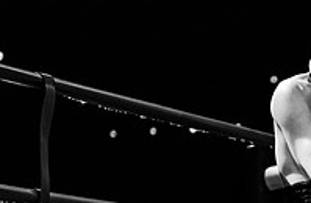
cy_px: 180
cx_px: 335
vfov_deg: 5.7
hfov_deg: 8.6
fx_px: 2052
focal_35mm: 239
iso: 2000
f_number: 2.8
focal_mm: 70
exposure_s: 1/1000
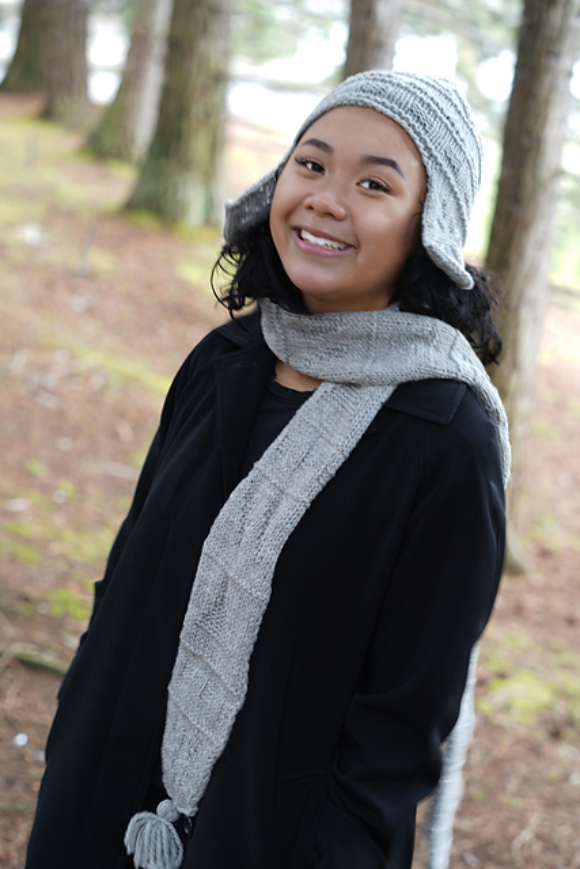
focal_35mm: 70
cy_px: 434
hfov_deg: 19.5
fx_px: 1691
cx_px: 290
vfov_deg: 28.8
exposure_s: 1/8
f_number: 4
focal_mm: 70
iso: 80
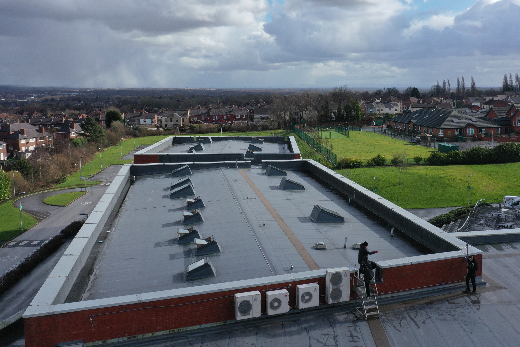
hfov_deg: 50.6
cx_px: 291
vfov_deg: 35.0
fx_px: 549
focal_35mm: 38
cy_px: 148
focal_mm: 10.26
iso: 100
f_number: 6.3
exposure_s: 1/500
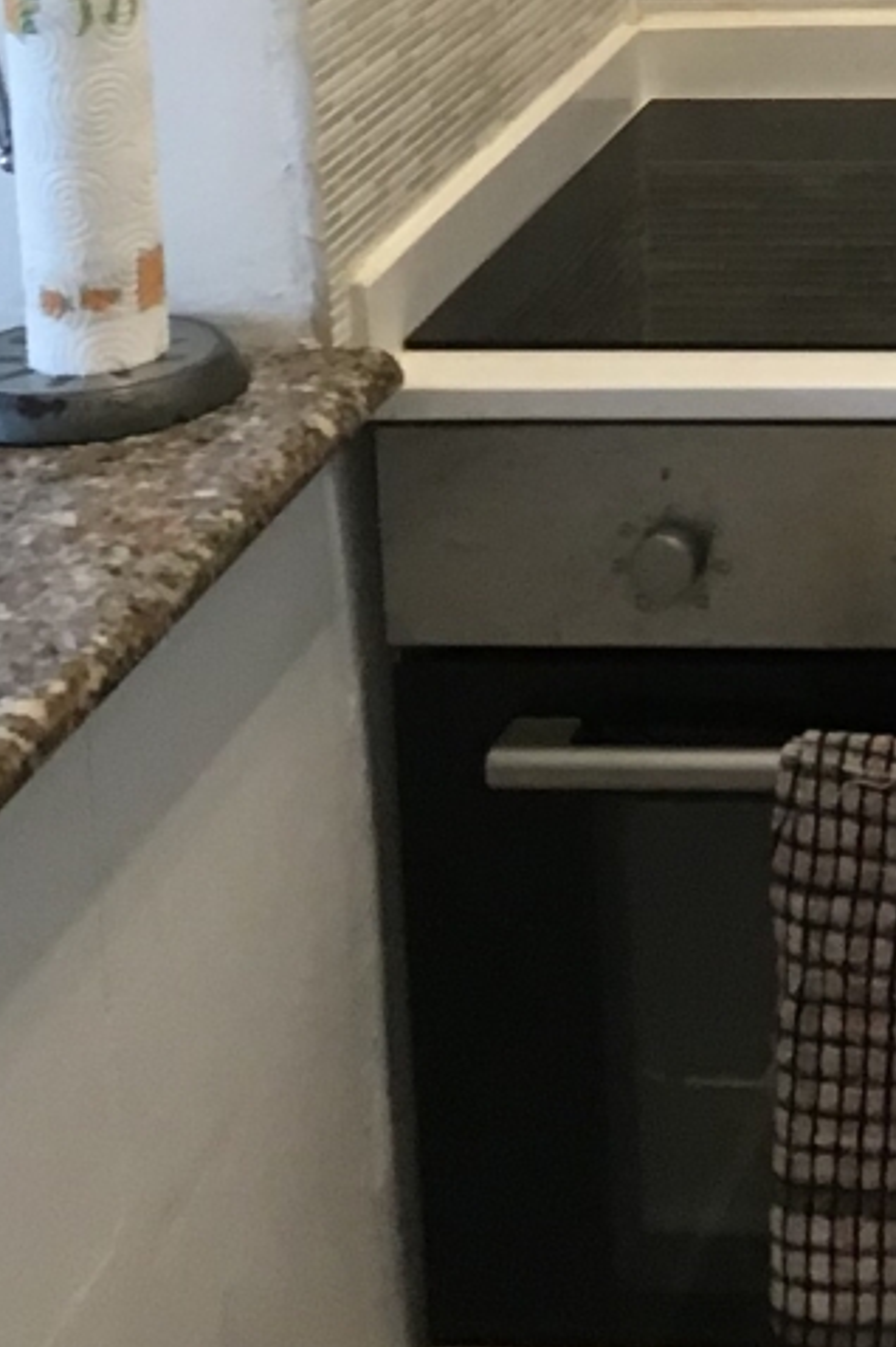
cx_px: 1285
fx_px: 4038
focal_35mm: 108
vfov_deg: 18.2
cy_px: -183
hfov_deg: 12.2
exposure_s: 1/33
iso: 125
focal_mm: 3.3
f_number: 2.4
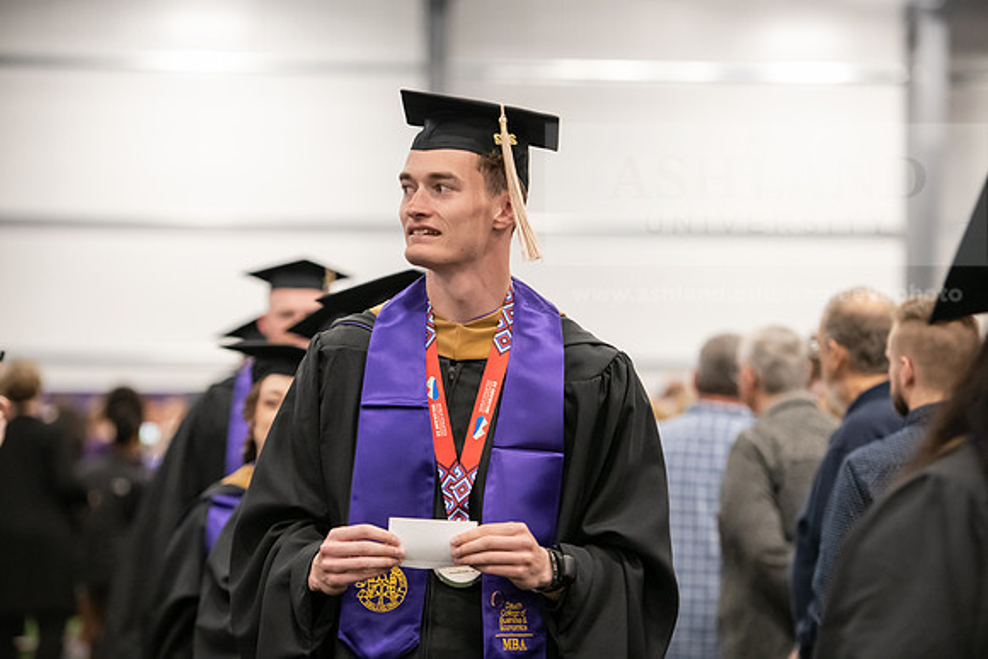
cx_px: 494
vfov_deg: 11.4
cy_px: 330
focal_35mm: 120
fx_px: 3294
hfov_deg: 17.1
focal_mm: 120
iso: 3200
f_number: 3.2
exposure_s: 1/200
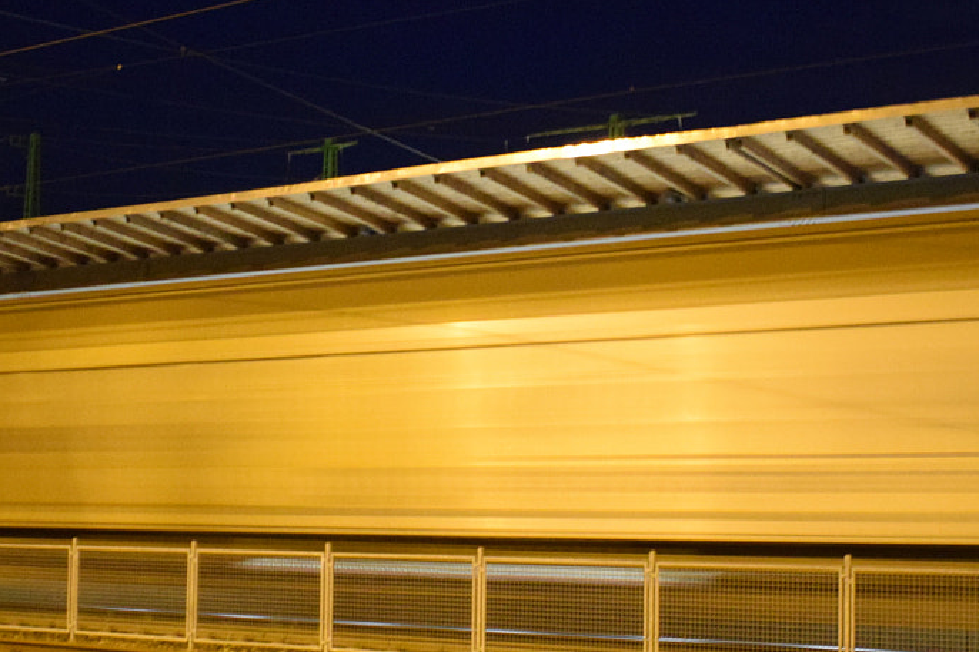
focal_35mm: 70
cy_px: 404
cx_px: 511
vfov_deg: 19.4
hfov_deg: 28.8
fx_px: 1903
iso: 3200
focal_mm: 20
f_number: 3.8
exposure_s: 1/3
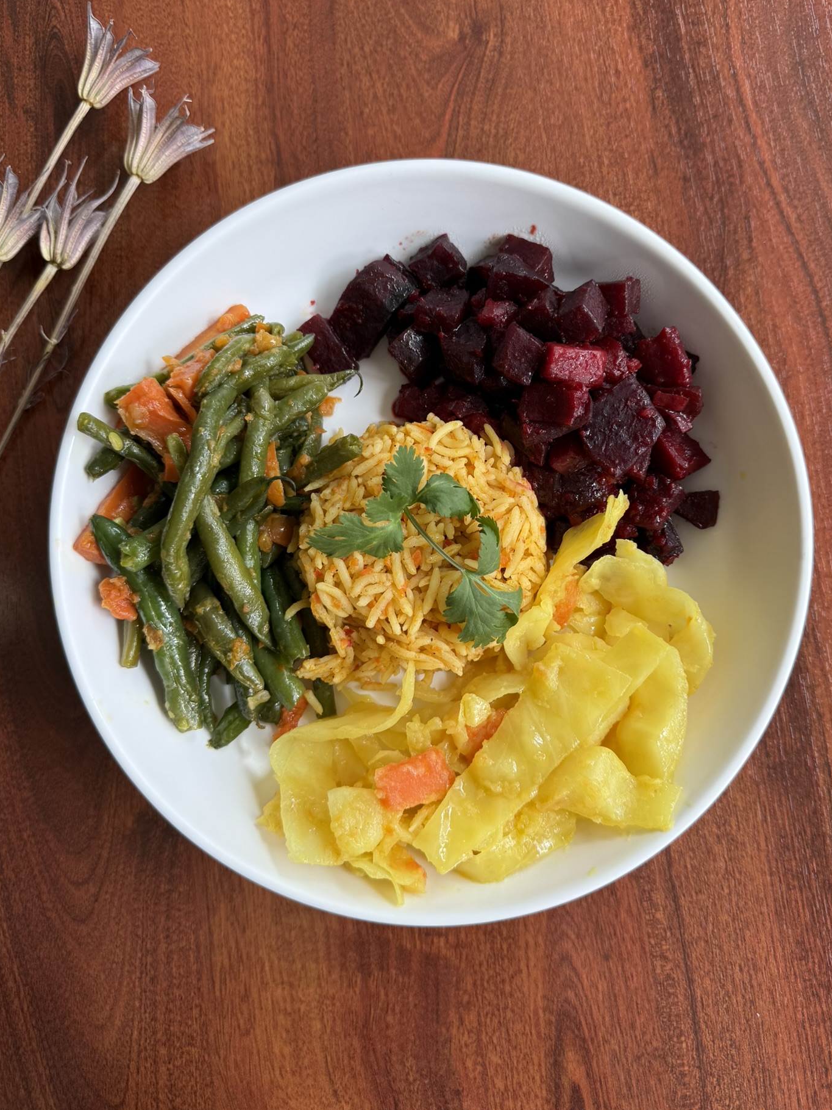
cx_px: 446
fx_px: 865
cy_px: 503
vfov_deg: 65.2
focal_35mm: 27
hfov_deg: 51.3
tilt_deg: -82.3
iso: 80
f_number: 1.78
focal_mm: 6.76
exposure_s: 1/120
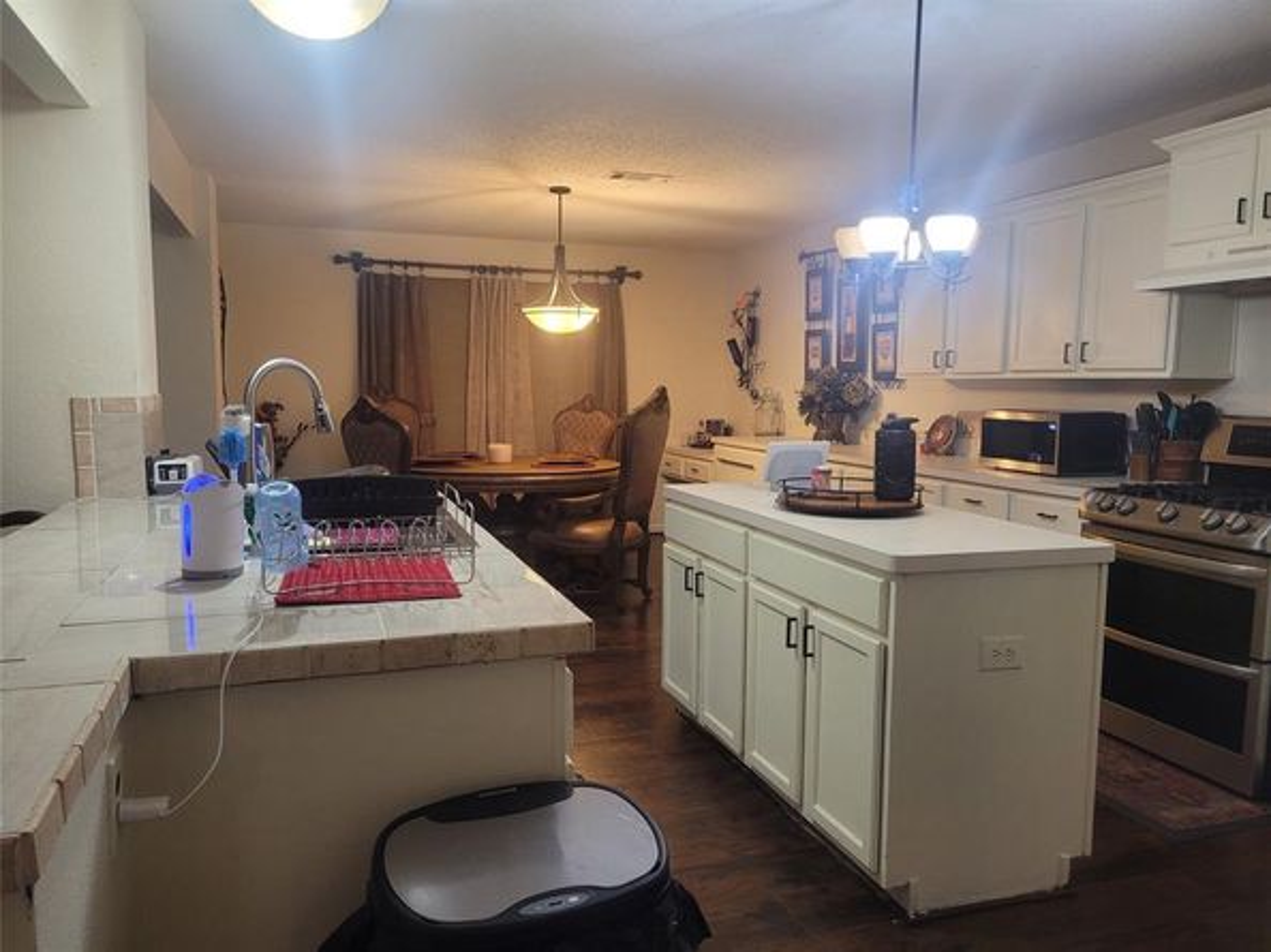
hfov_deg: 67.3
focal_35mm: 26
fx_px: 954
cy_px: 476
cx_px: 636
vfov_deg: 53.0
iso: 200
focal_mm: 5.4
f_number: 1.8
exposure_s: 1/40
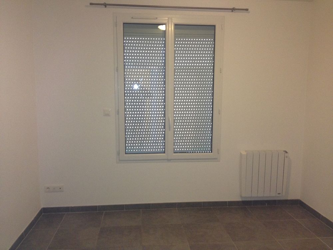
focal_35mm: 35
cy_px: 125
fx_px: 337
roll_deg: +0.2
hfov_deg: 52.6
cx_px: 166
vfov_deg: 40.7
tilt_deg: -7.4
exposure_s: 1/20
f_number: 2.4
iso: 160
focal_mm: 4.28
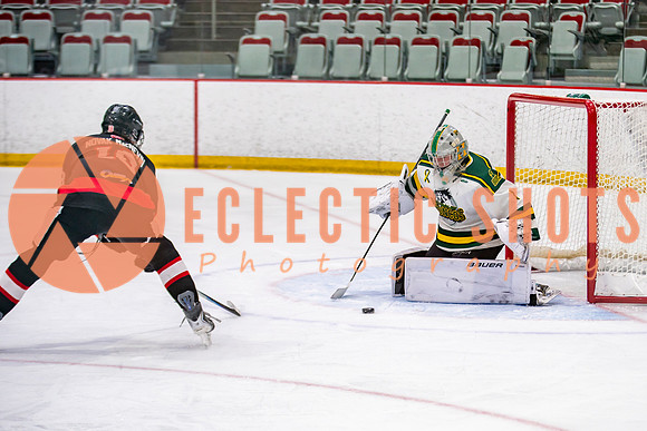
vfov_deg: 10.2
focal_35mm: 135
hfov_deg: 15.1
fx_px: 2426
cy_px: 260
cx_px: 454
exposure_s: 1/640
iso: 640
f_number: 2.8
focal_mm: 95
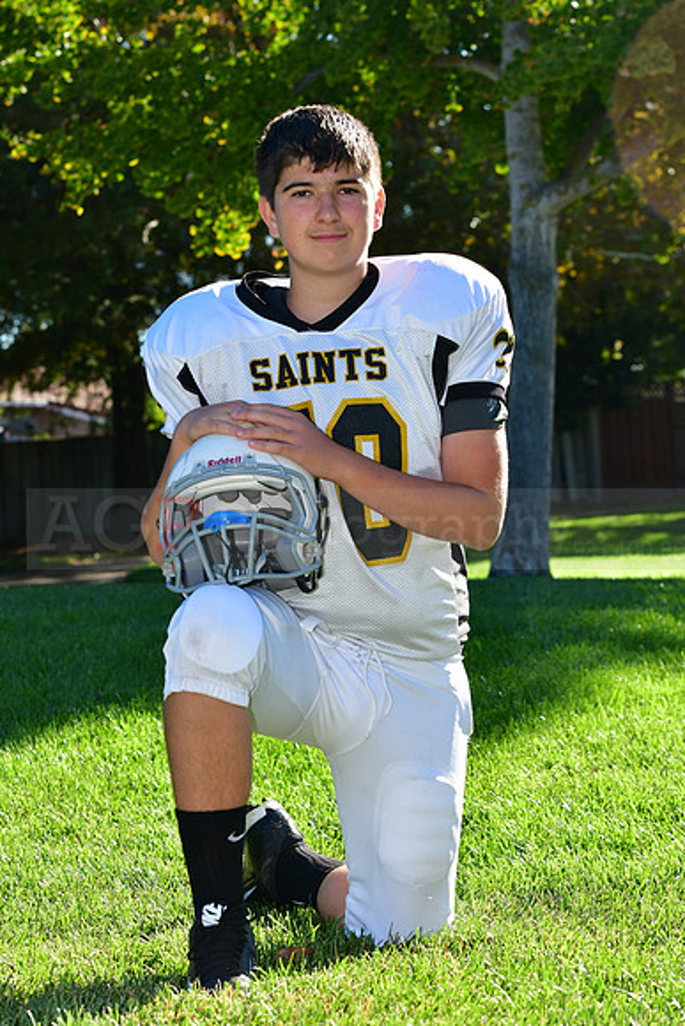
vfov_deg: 19.5
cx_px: 342
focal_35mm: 105
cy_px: 513
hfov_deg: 13.0
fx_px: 2995
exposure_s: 1/640
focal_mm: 70
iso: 400
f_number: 6.3
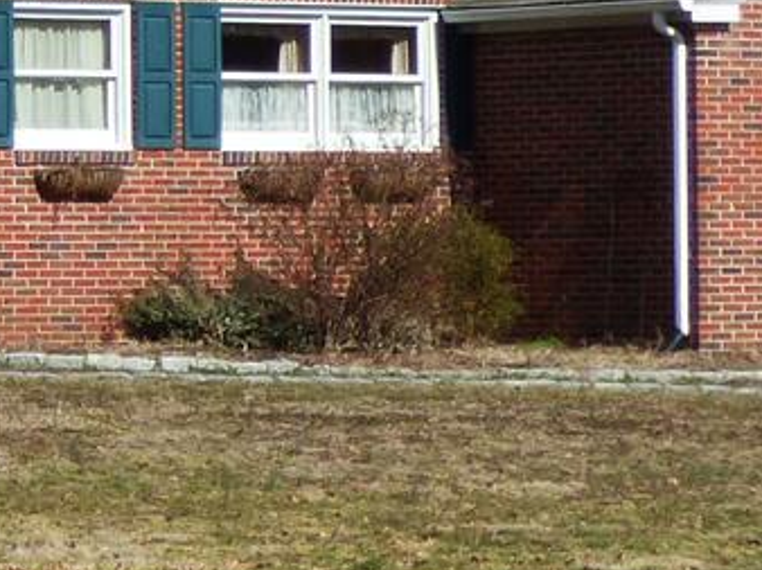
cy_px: -14
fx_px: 6137
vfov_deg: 5.3
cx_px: -606
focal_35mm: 279
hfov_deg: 6.9
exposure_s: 1/1000
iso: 100
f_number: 3.8
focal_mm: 8.24
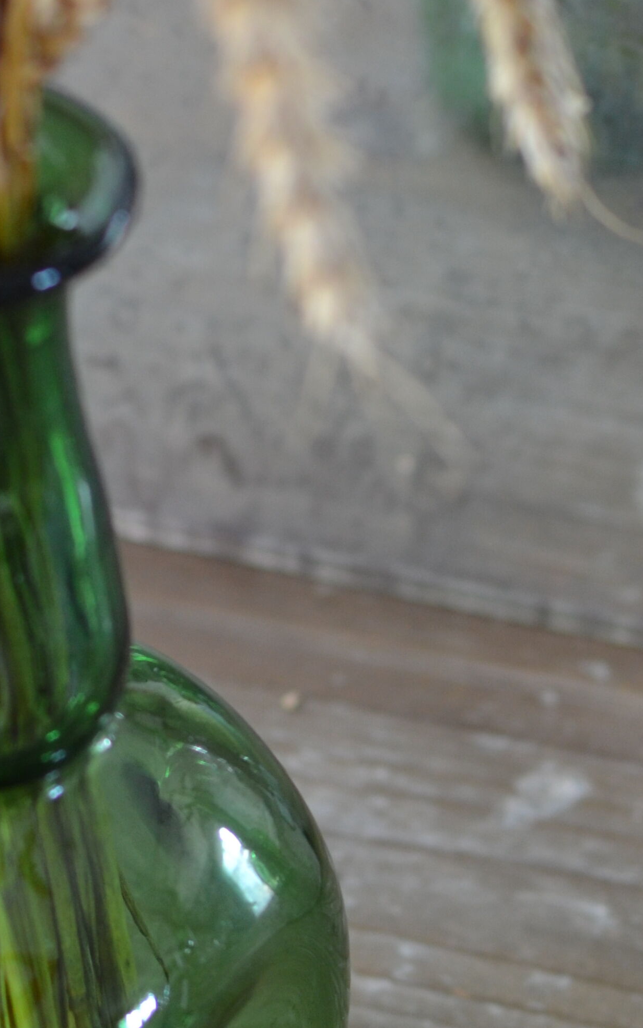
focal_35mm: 125
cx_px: 62
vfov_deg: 16.7
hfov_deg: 10.4
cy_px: 495
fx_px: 3509
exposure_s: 1/60
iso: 400
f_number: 2.2
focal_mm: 35
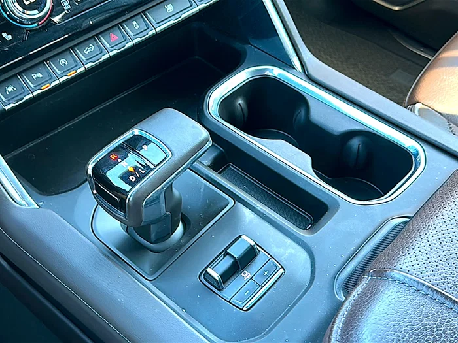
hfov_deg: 46.8
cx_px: 229
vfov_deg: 36.0
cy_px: 172
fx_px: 529
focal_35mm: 40
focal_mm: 6.86
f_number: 1.78
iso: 100
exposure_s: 1/40
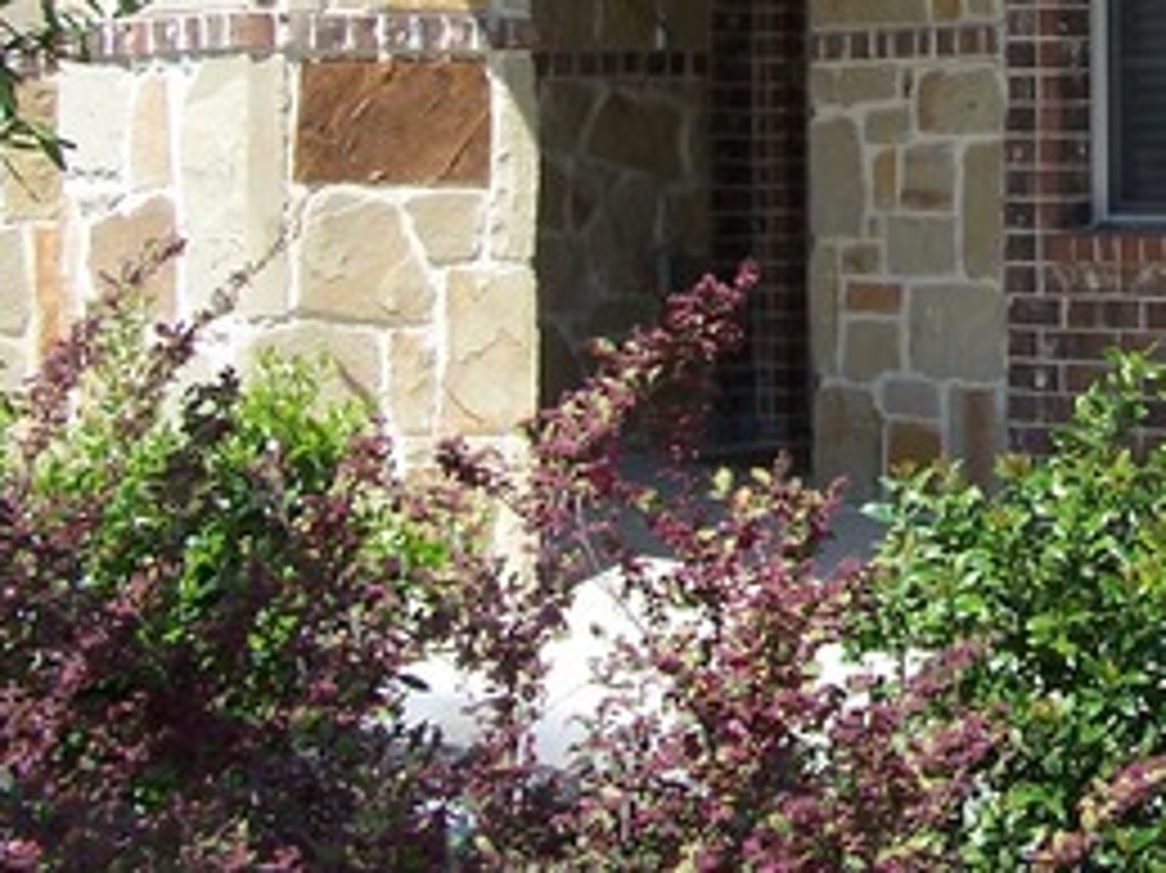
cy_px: -99
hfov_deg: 20.3
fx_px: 3165
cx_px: 1139
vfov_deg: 15.3
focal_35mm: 94
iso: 80
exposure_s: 1/500
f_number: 4
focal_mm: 6.3
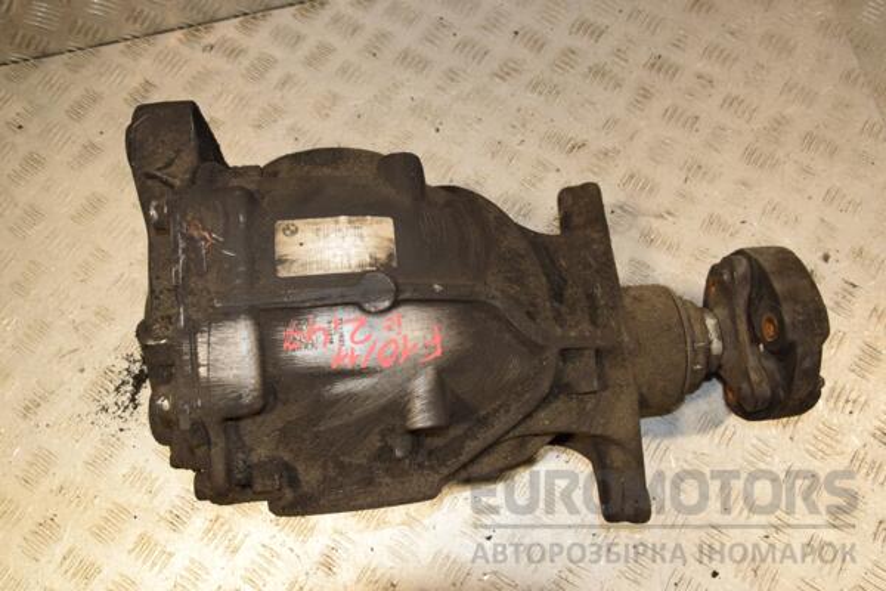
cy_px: 296
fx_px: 775
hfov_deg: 59.5
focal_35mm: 32
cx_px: 443
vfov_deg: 41.7
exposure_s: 1/200
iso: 800
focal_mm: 21
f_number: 6.3
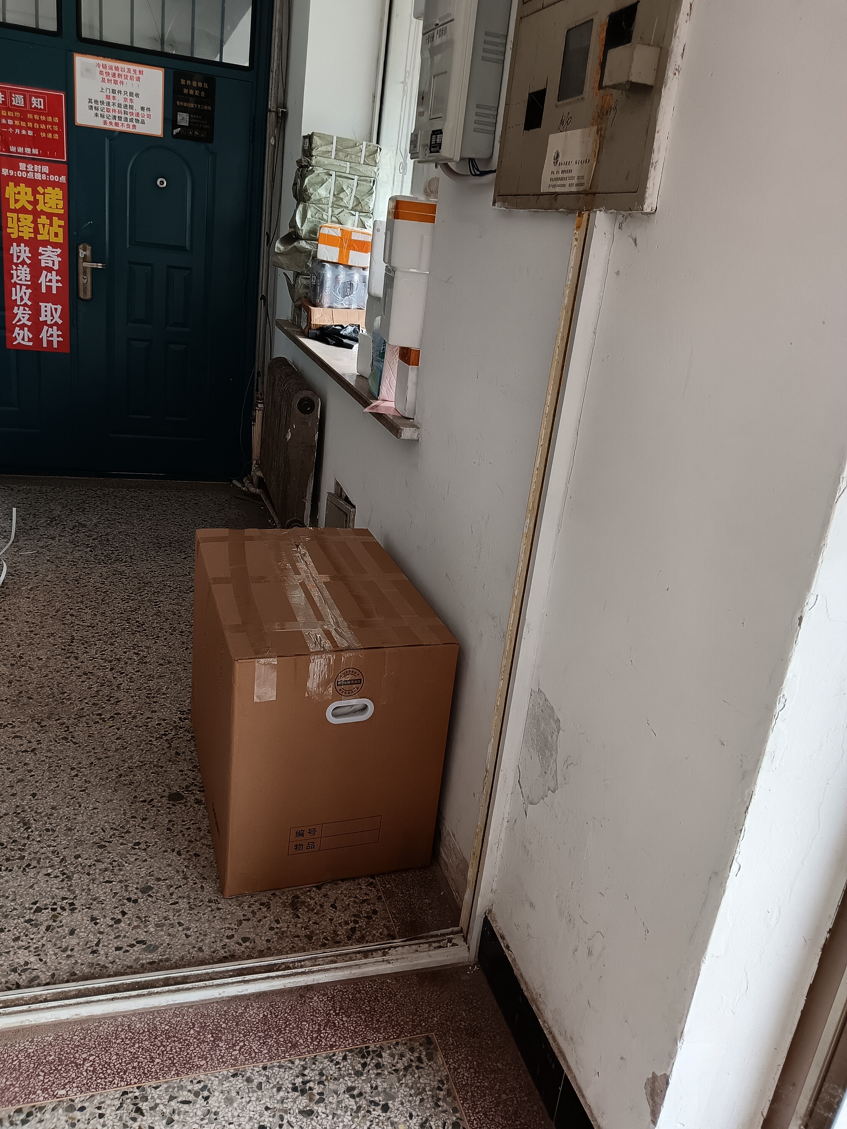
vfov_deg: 65.3
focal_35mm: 27
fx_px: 881
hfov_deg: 51.4
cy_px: 564
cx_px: 424
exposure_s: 1/33.3
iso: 612
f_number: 1.8
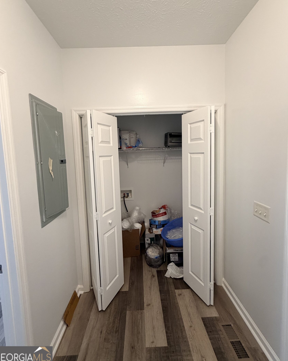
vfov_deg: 96.6
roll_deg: +1.5
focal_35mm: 15
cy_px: 168
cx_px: 142
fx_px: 160
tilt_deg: -4.3
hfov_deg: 84.0
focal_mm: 2.22
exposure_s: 1/60
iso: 200
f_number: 2.2
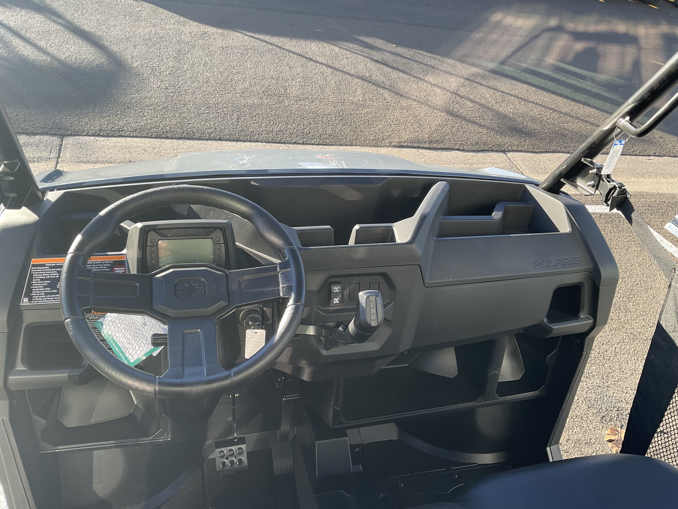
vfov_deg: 48.2
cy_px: 254
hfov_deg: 61.7
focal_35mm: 29
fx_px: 568
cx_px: 339
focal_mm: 3
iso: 16
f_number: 1.8
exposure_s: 1/122
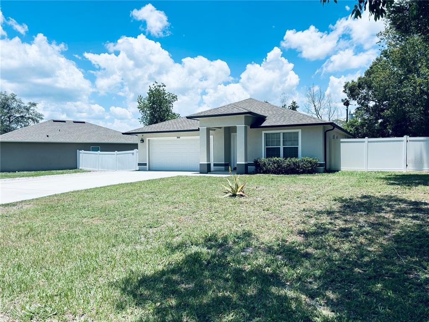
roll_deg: +0.0
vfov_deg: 53.1
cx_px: 214
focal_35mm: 26
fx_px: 322
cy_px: 161
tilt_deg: -1.6
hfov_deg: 67.3
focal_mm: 5.96
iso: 50
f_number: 1.6
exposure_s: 1/4255
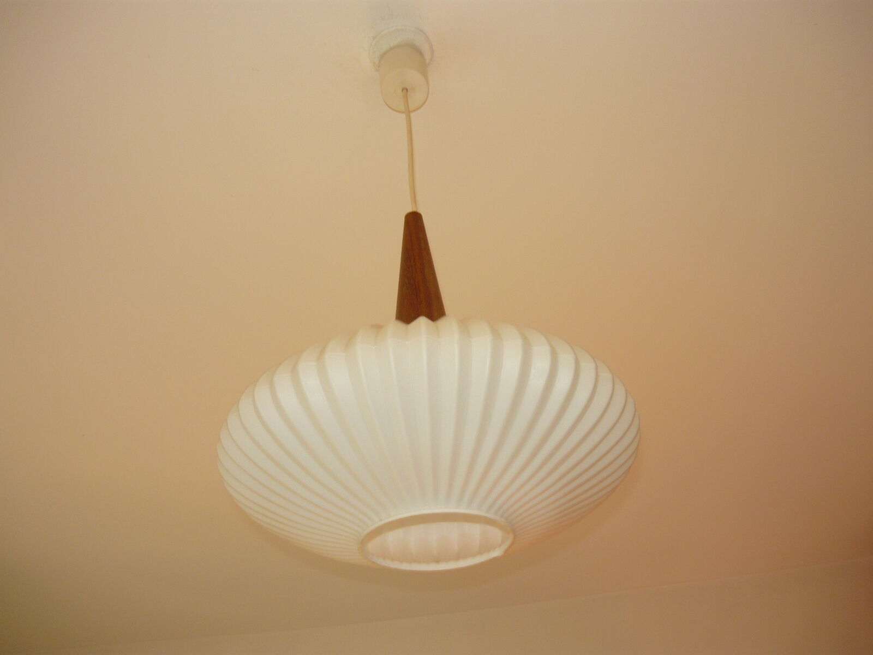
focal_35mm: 33
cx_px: 436
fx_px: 832
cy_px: 328
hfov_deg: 55.4
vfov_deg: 42.9
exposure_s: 1/40
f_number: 2.8
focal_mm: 5.5
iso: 100
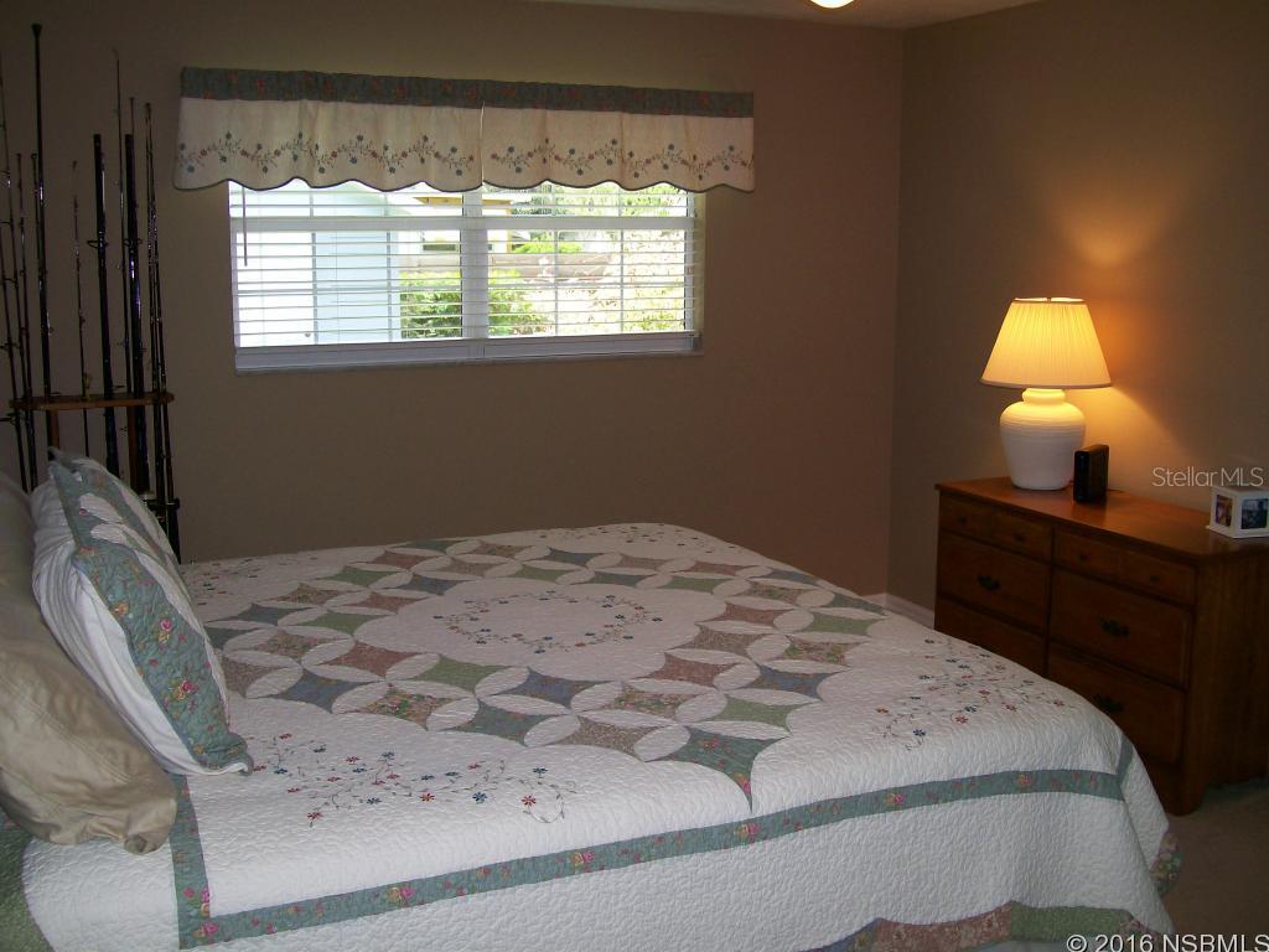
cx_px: 634
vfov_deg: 39.7
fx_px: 1320
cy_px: 476
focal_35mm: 36
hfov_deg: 51.4
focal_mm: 6
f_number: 2.7
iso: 80
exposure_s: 1/64
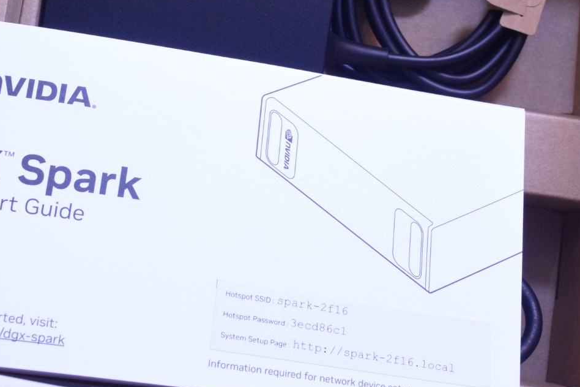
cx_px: 329
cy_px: 61
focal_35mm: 82
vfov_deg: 16.5
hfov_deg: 24.7
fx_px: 1321
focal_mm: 24
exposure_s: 1/13
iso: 1600
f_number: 9
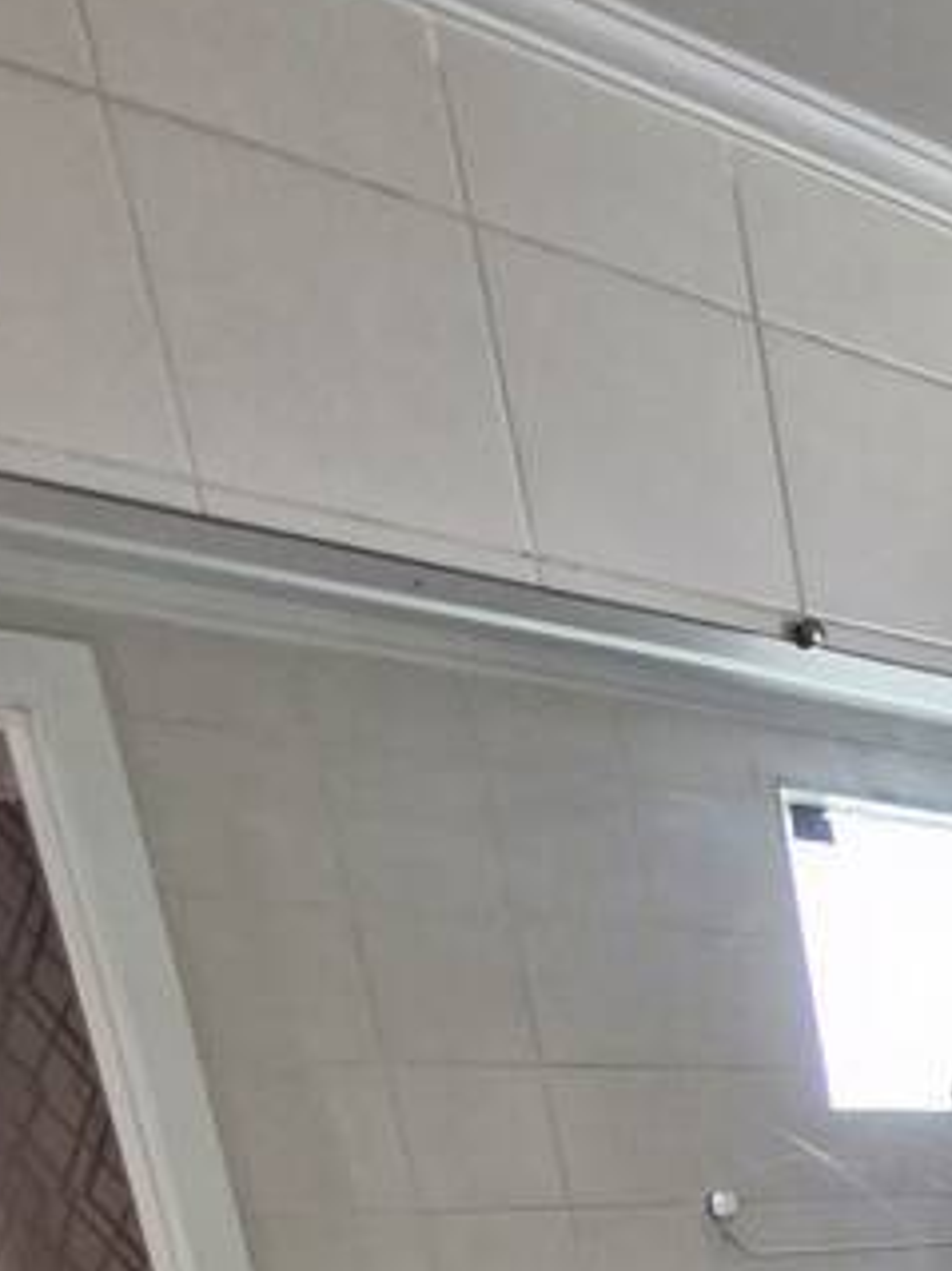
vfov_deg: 31.4
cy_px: 1713
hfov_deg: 23.5
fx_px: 1615
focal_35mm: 44
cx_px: 1549
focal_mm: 1.74
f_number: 2.2
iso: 125
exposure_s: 1/60
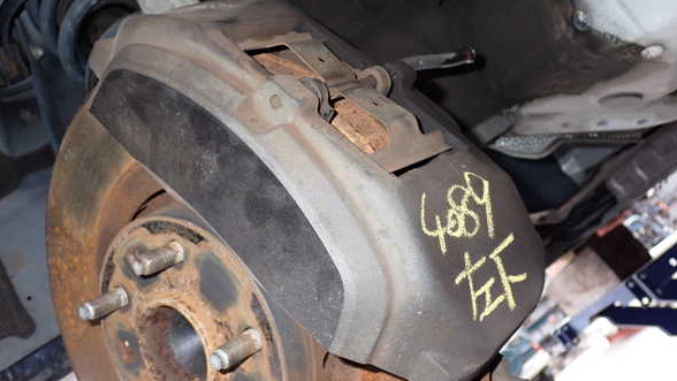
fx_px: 718
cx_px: 335
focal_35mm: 40
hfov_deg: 50.5
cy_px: 173
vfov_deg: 29.7
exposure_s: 1/125
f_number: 2.5
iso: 400
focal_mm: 6.37
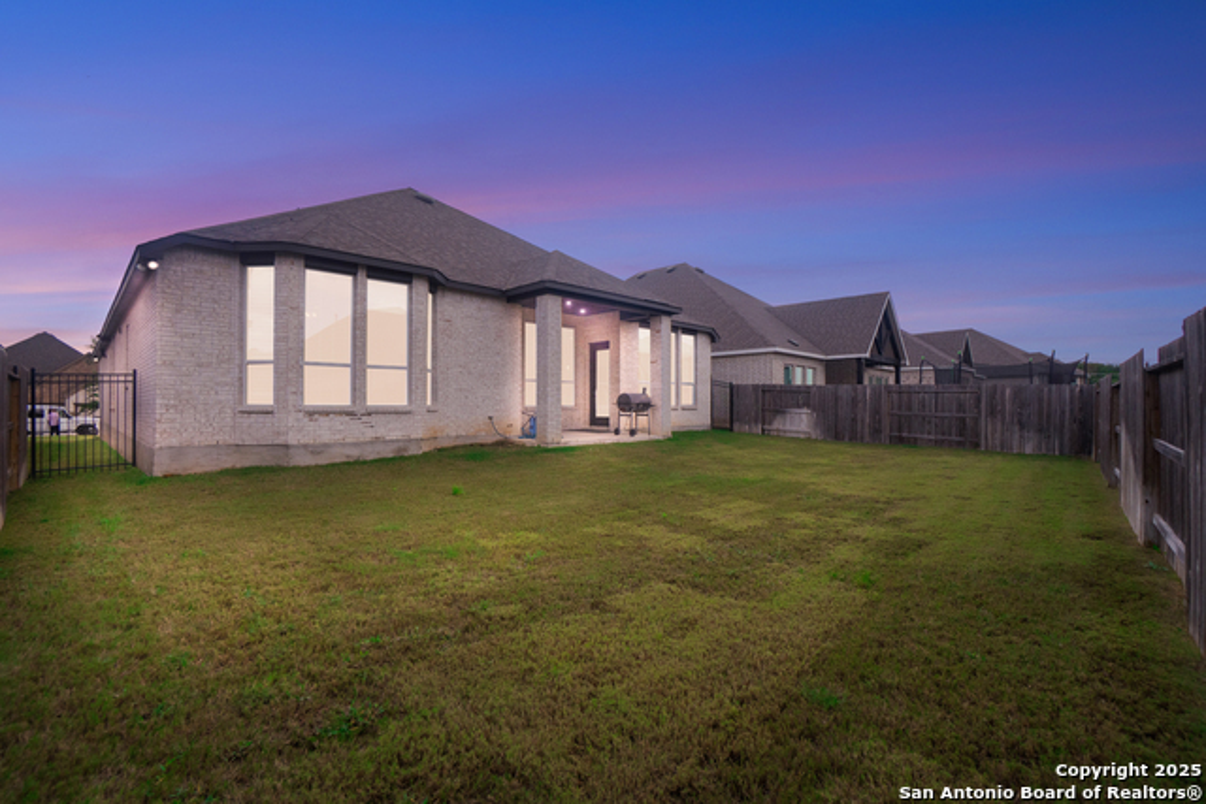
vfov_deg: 77.4
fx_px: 503
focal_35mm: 15
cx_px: 603
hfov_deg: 100.4
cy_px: 402
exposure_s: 1/3200
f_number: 5
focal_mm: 10
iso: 640
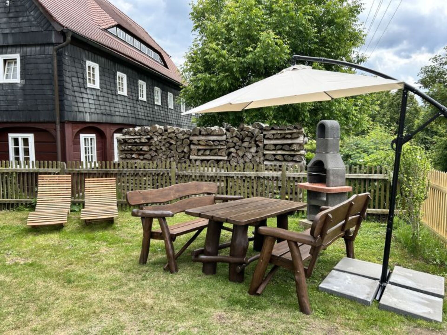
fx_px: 336
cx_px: 224
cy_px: 168
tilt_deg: -4.5
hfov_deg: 67.3
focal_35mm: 26
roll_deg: +0.1
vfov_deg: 53.1
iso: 50
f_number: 1.5
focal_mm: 5.7
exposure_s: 1/1224
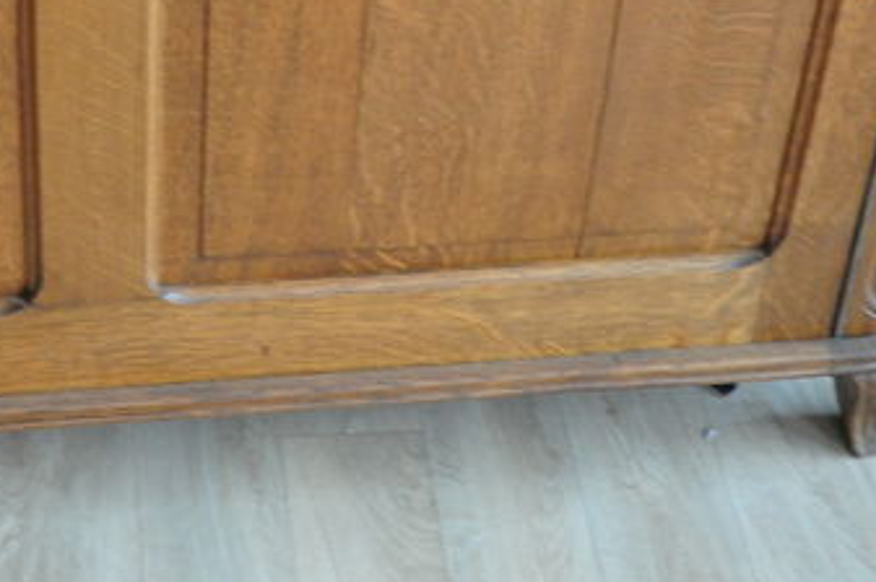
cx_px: 242
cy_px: -231
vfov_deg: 13.3
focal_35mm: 98
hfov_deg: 20.7
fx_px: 2382
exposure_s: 1/25
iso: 800
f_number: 7.1
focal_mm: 22
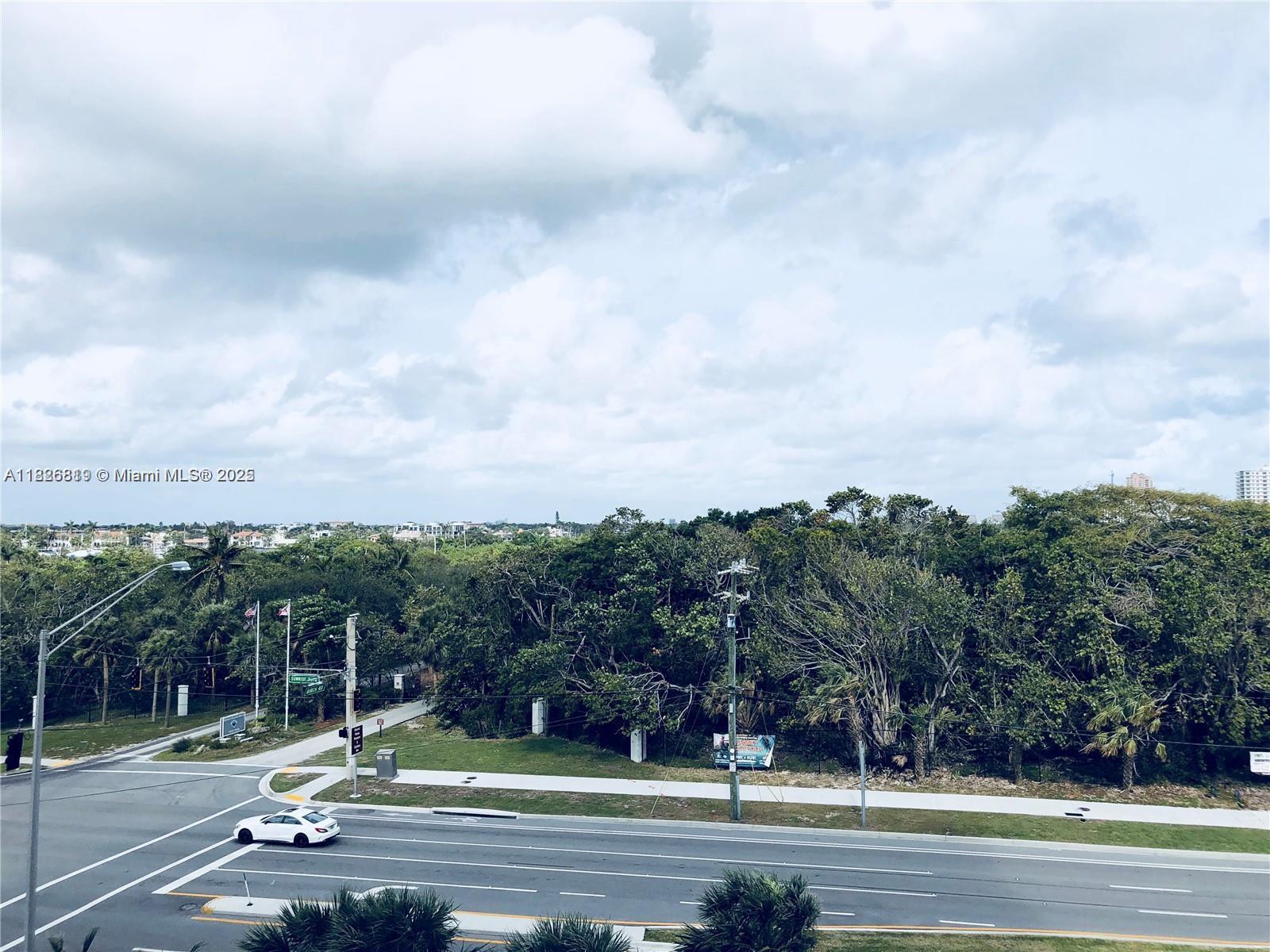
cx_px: 635
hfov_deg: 63.4
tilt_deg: +4.5
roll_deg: -0.2
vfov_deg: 49.7
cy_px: 476
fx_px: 1027
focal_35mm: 28
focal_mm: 3.99
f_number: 1.8
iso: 20
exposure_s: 1/3690
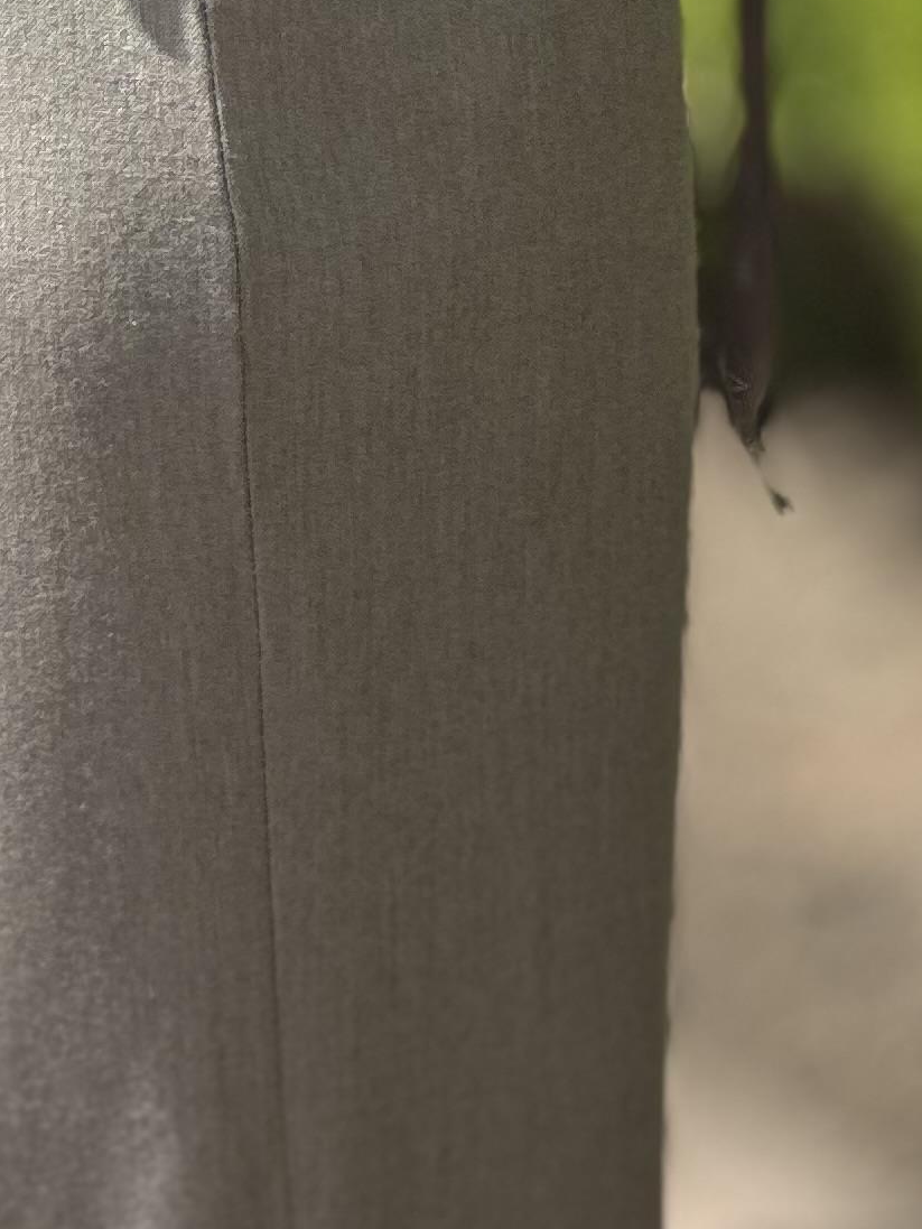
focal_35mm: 283
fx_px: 10048
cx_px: 97
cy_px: 611
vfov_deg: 7.0
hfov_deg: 5.2
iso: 32
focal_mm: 9
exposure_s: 1/428
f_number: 2.8
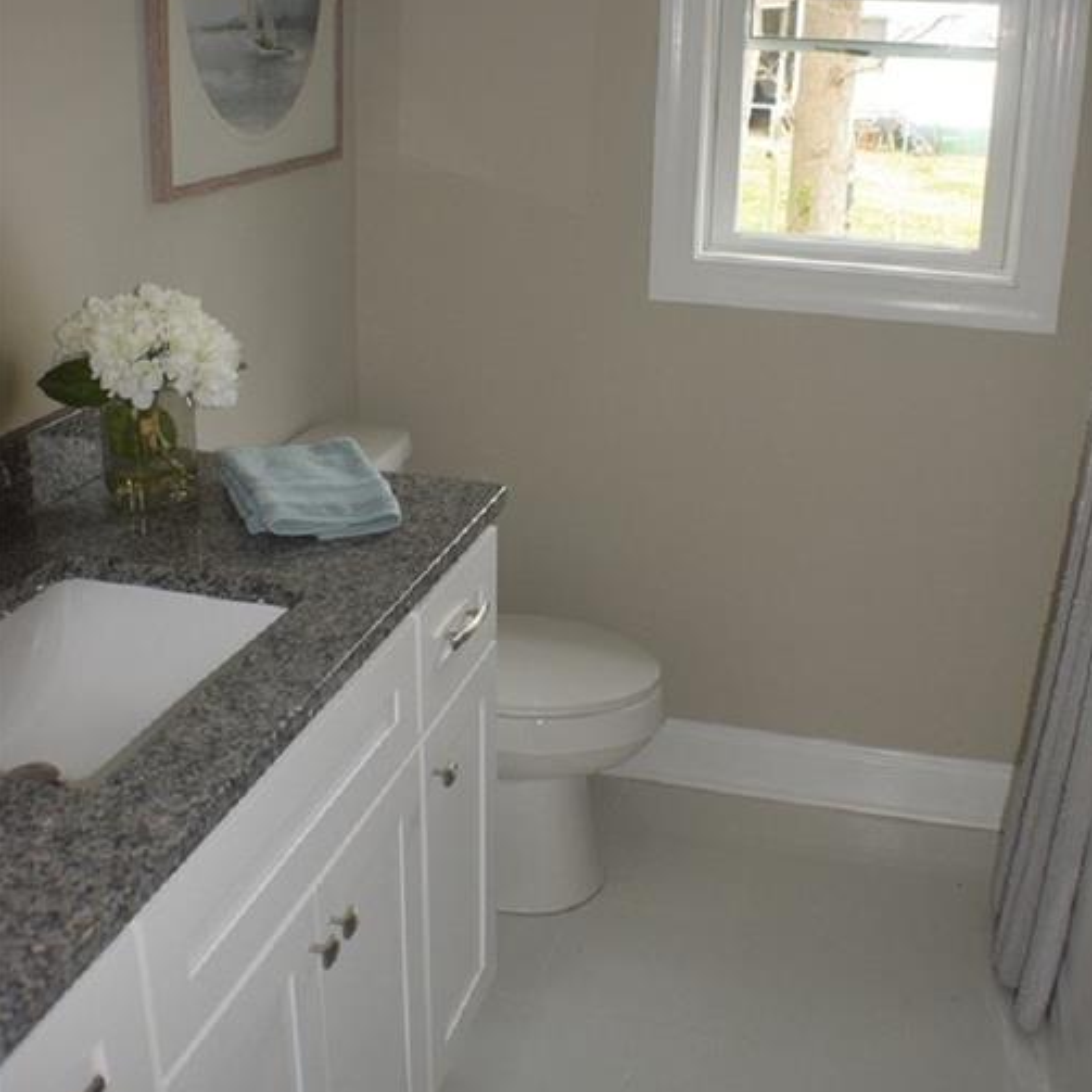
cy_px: 467
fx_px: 1736
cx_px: 551
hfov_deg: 34.9
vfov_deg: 34.9
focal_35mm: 49
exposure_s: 1/100
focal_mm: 25
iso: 800
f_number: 5
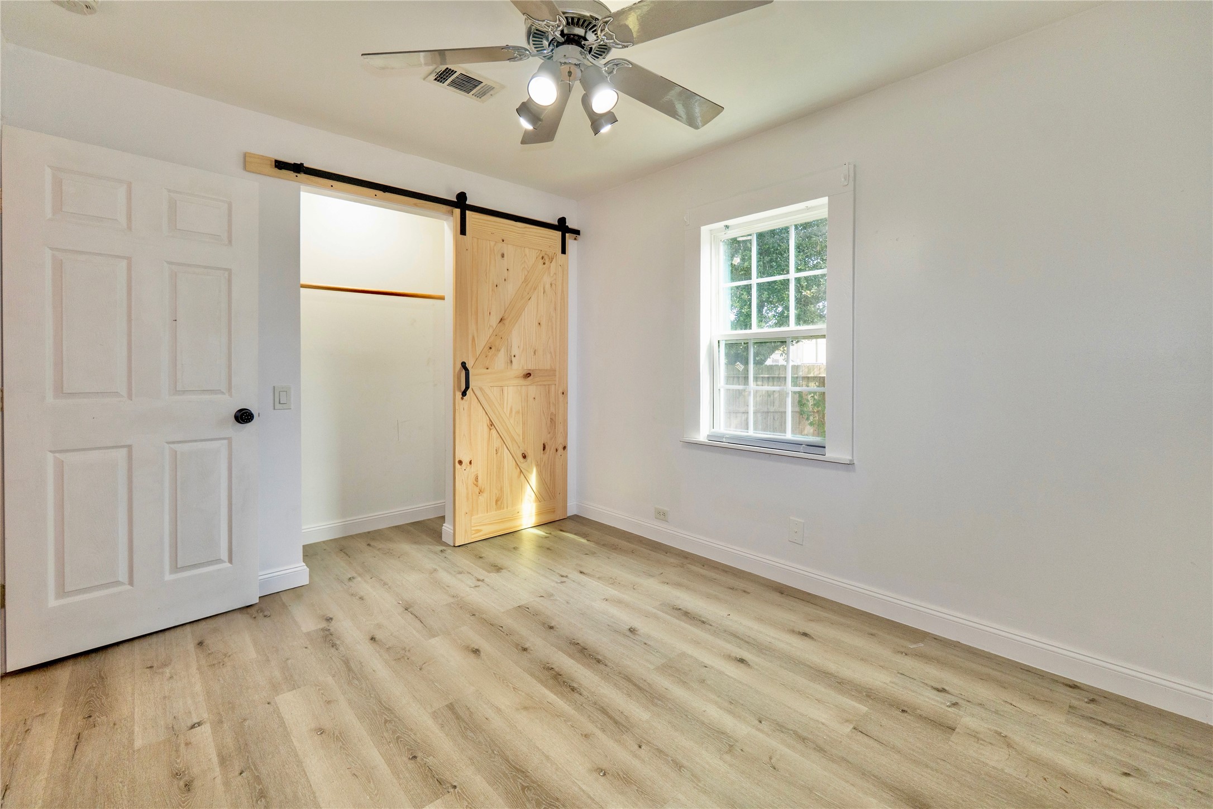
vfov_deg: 77.3
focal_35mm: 15
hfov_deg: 100.4
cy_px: 404
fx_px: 505
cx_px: 606
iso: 320
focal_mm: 10
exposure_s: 1/160
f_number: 4
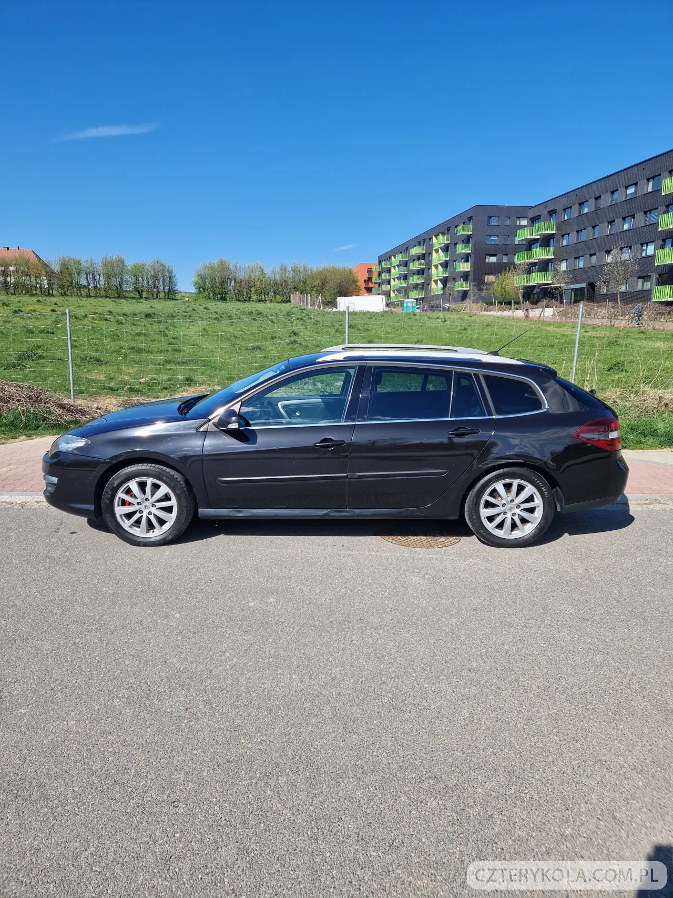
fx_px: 596
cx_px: 336
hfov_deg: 58.9
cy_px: 449
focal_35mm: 23
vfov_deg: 73.9
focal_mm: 5.4
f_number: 1.8
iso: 50
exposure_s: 1/1480
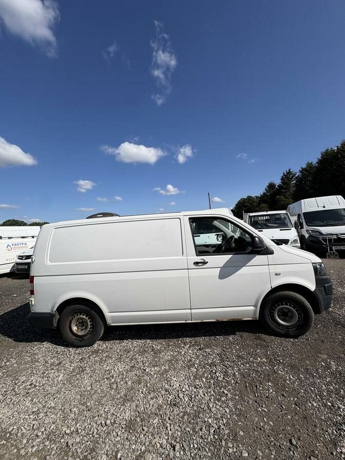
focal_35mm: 14
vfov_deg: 102.1
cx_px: 172
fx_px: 186
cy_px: 230
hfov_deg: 85.7
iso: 50
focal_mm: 2.22
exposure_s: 1/4630
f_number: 2.2
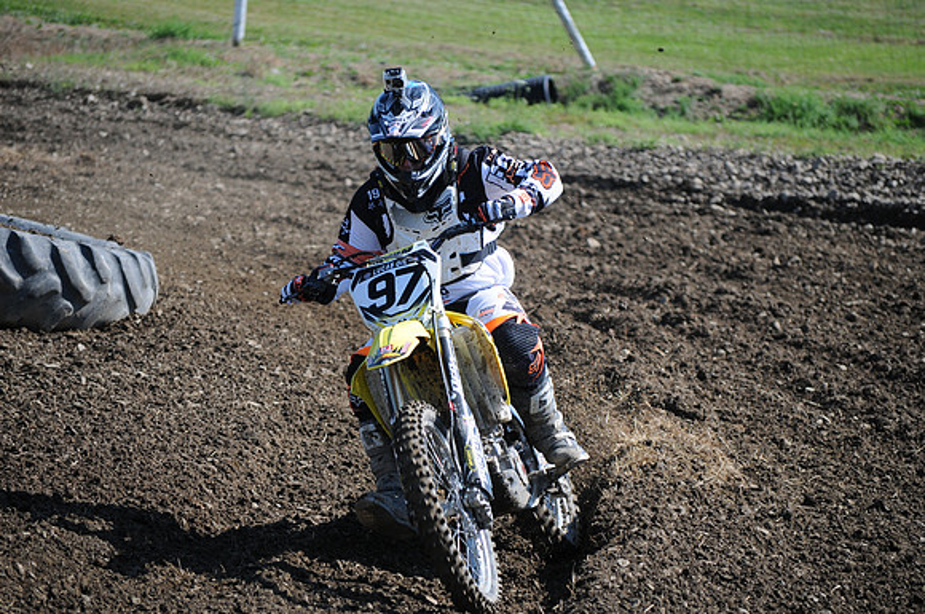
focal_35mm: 153
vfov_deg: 8.9
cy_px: 307
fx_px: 3926
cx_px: 462
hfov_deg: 13.4
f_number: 4.5
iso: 400
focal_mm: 102
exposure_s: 1/1600
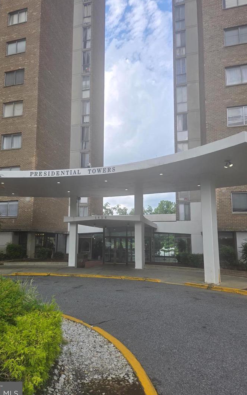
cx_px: 108
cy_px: 201
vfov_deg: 72.5
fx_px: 269
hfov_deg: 49.2
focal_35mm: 25
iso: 25
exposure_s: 1/781
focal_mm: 5.4
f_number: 1.8
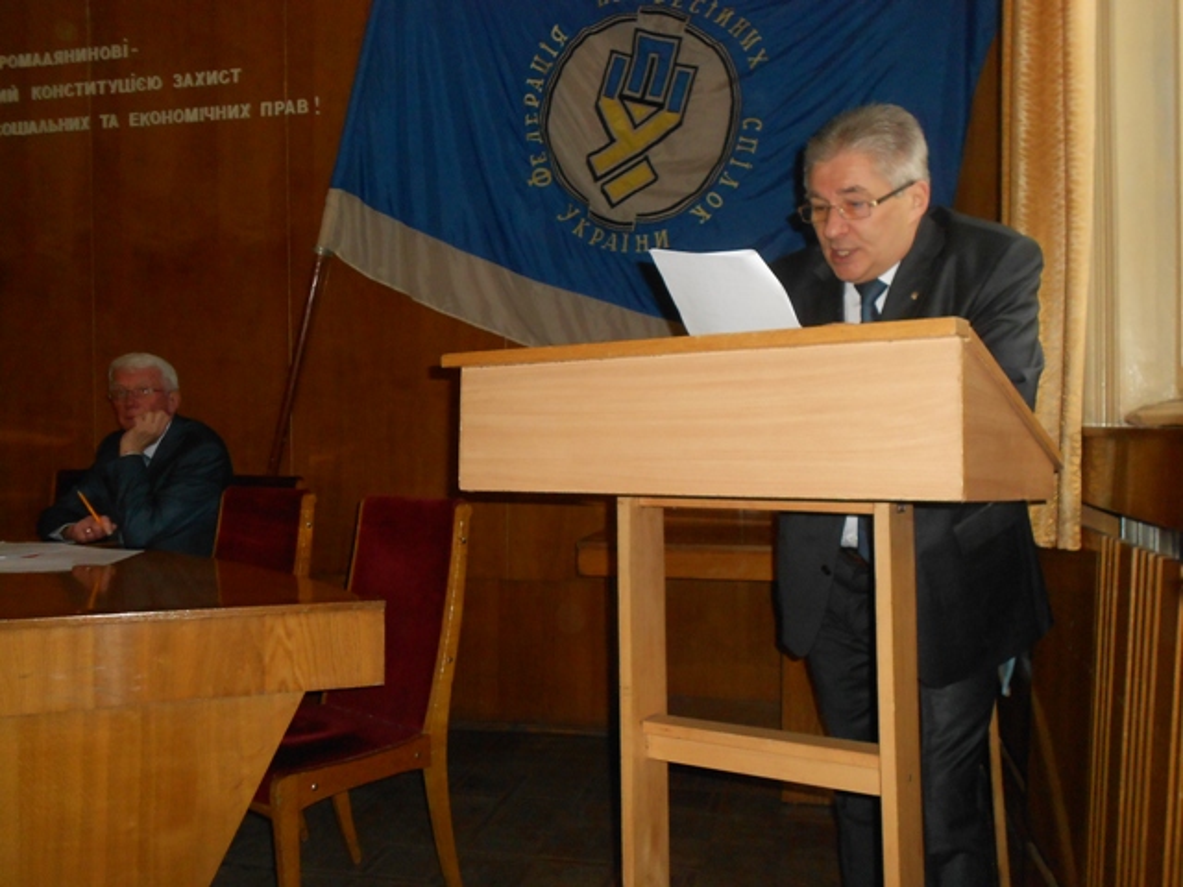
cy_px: 444
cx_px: 592
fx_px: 1094
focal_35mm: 32
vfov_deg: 44.2
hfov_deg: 56.8
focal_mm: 5.8
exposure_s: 1/30
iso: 250
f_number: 3.6
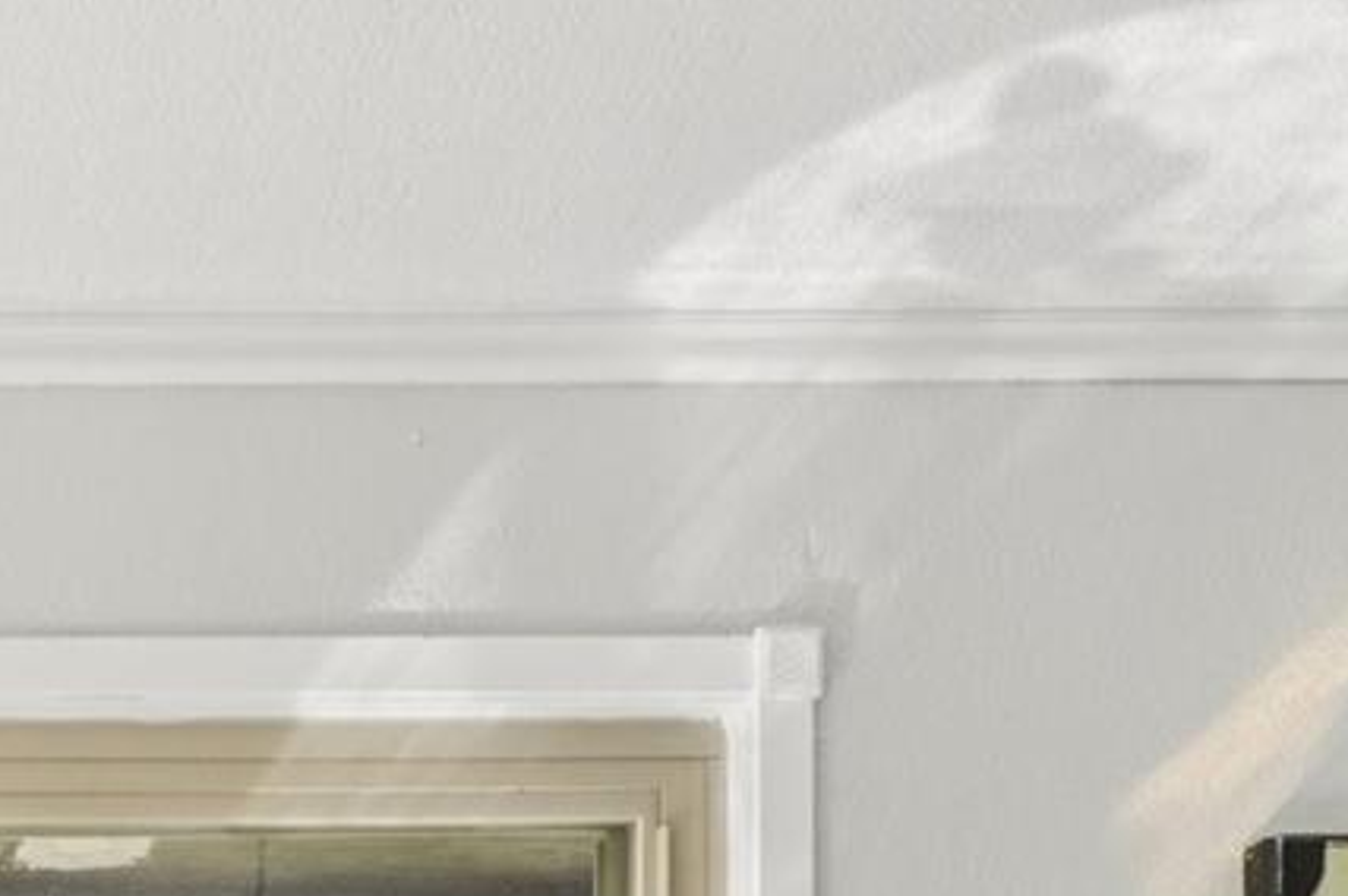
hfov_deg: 28.4
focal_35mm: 62
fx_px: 2315
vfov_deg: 17.4
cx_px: -259
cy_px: 1653
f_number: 8
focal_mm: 11
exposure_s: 1/45
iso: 100
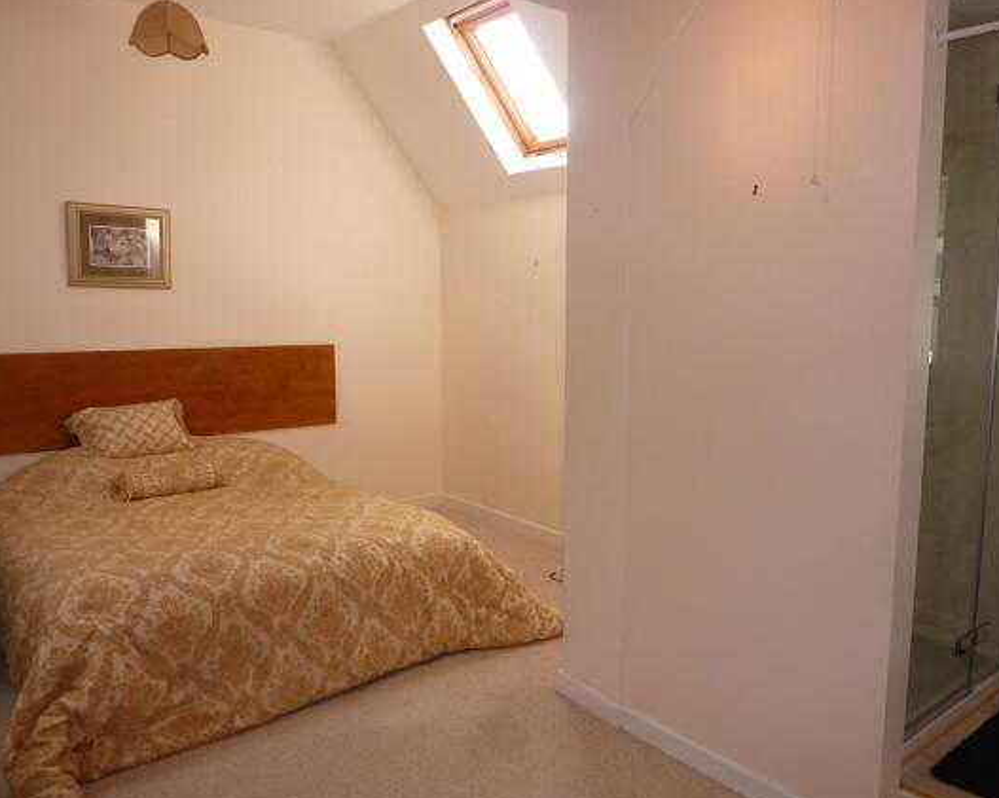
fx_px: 798
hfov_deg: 64.0
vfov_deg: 53.1
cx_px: 547
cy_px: 405
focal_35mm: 27
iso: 100
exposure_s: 1/50
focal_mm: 4.1
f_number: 3.3
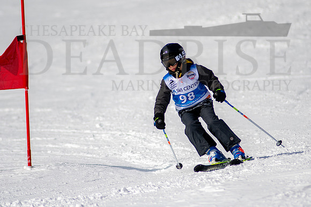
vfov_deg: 2.4
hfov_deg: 3.6
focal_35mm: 580
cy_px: 102
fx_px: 5014
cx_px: 171
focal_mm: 300
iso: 100
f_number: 2.8
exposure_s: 1/6400
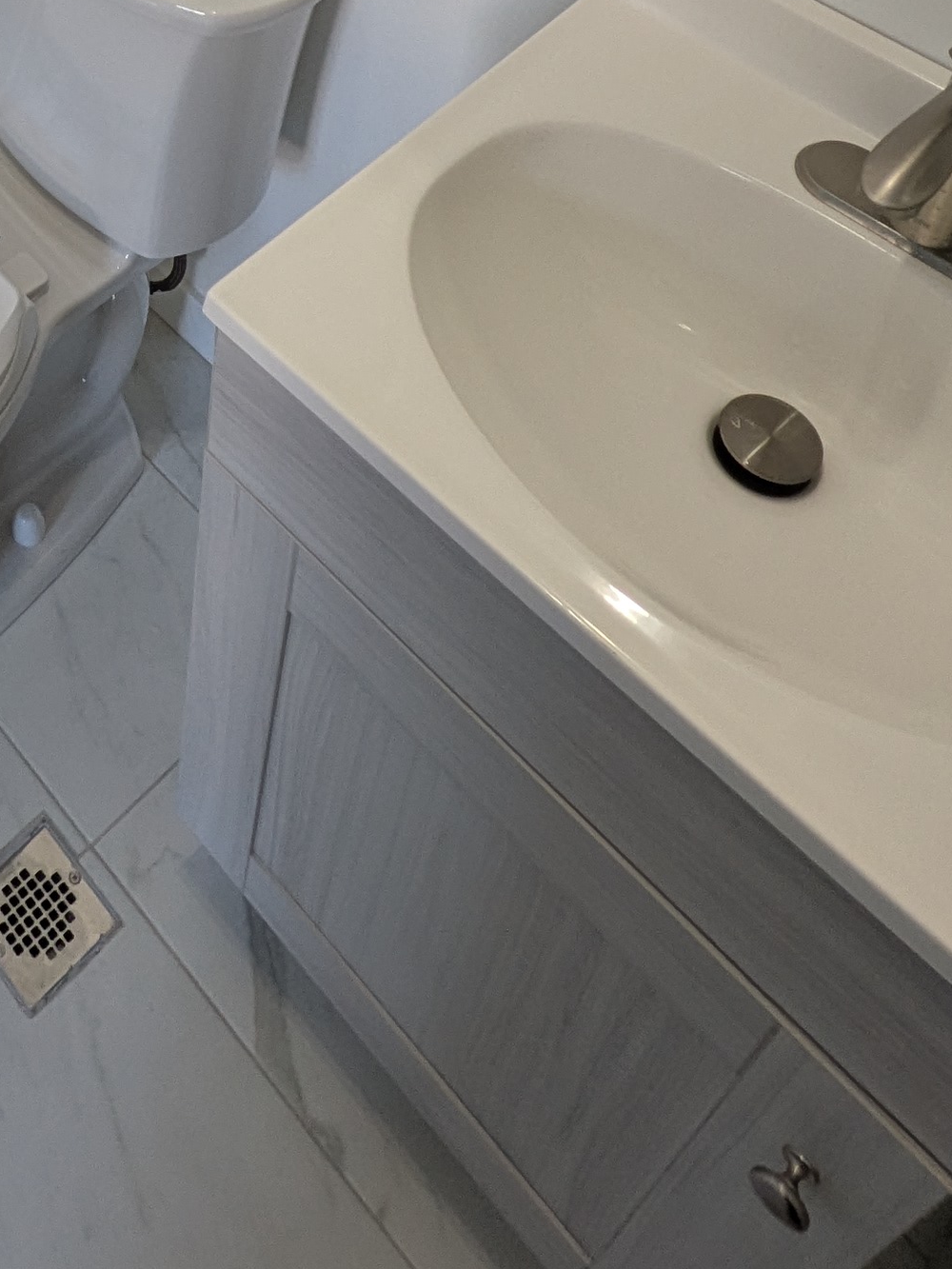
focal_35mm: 42
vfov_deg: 36.1
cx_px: -23
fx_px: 1540
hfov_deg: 31.5
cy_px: -207
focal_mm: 1.85
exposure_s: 1/24
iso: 68
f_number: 2.2
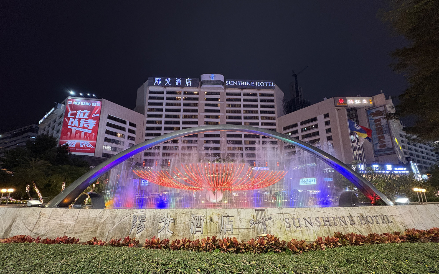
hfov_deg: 101.5
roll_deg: +0.6
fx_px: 179
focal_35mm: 15
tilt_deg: +12.3
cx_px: 218
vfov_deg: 74.3
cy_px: 158
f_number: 2.2
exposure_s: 1/50
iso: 400
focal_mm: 2.22
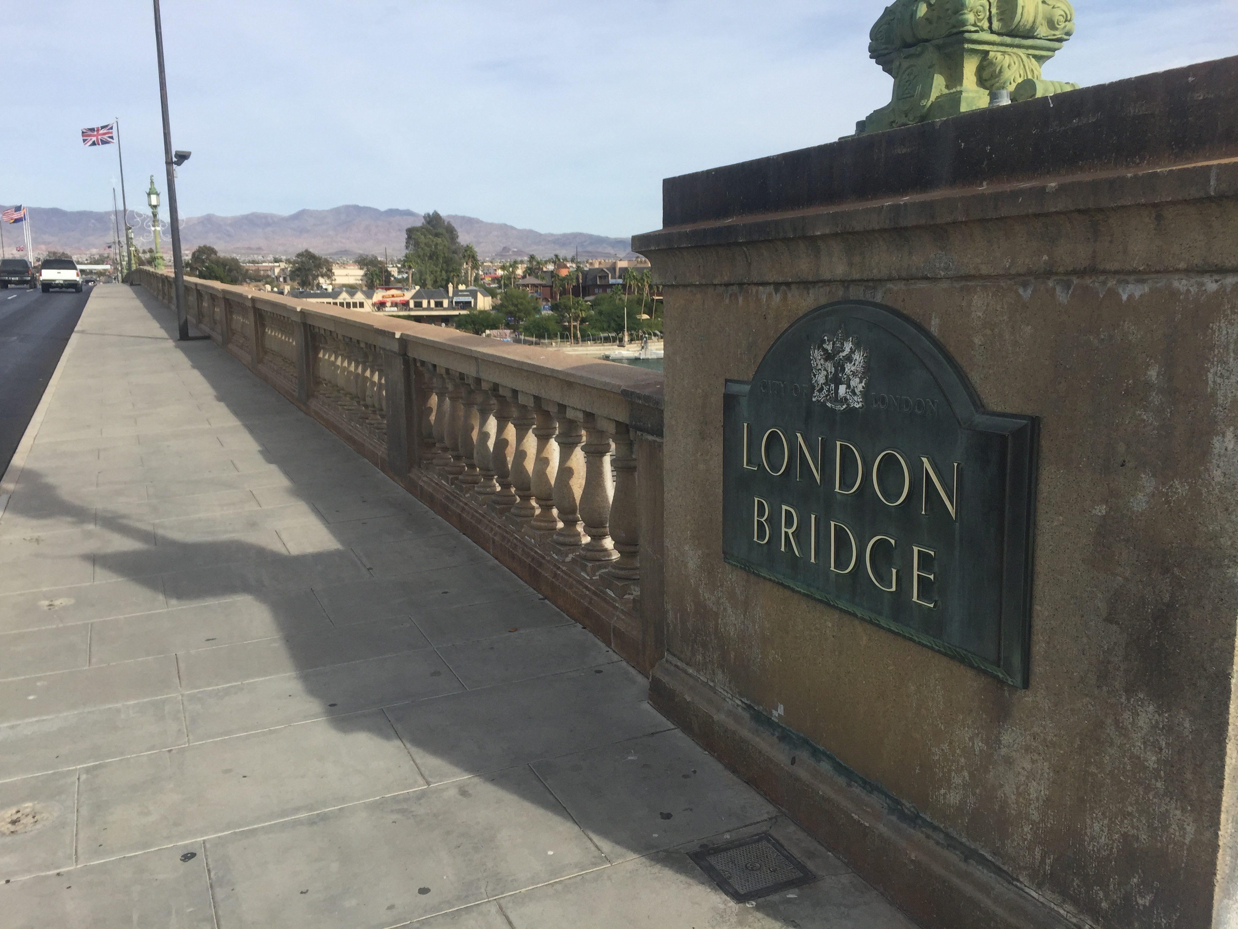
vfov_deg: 48.2
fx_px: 1037
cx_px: 619
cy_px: 464
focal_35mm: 29
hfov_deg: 61.7
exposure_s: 1/2083
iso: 32
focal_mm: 4.15
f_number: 2.2
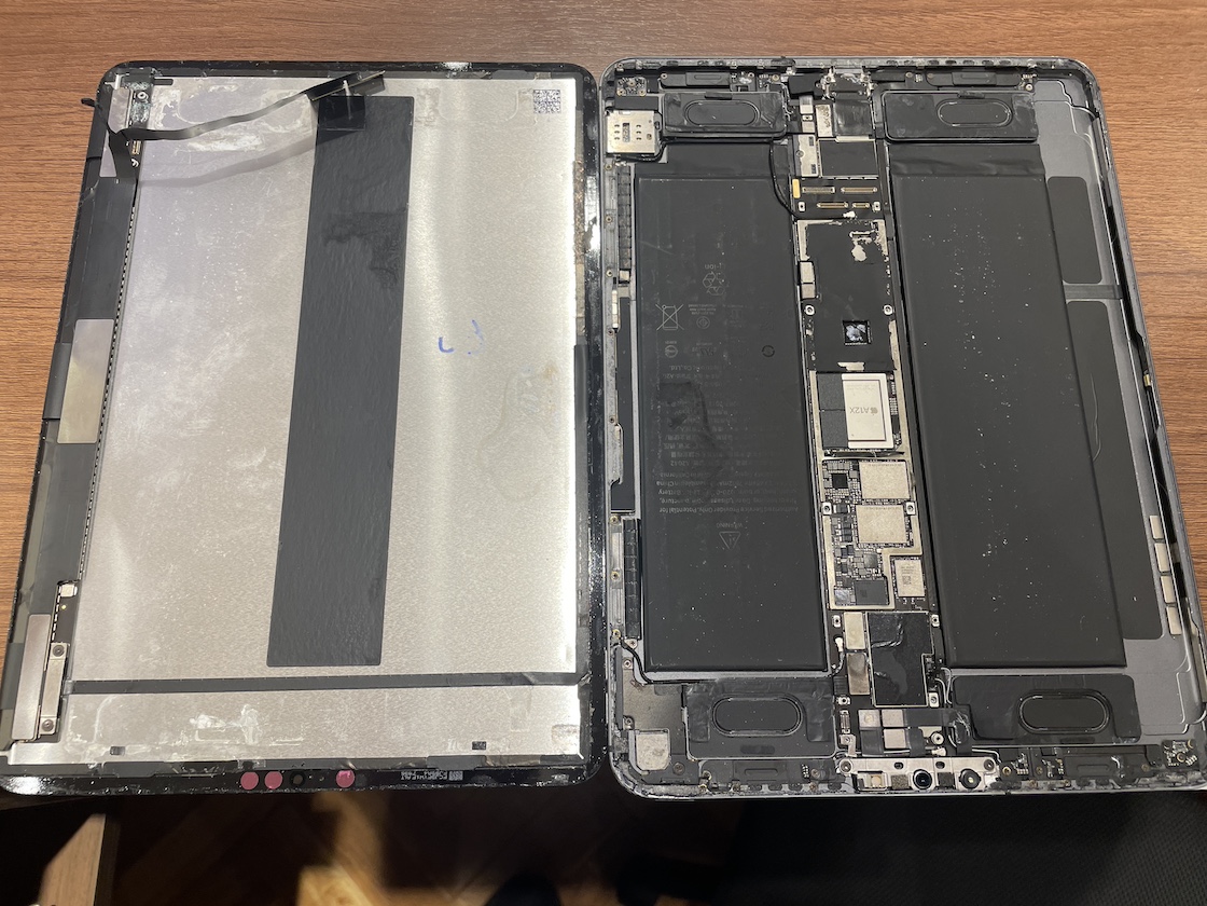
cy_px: 453
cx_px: 604
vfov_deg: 53.1
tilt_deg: -73.5
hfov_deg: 67.3
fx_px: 907
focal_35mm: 26
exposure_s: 1/121
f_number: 1.6
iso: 64
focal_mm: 4.2
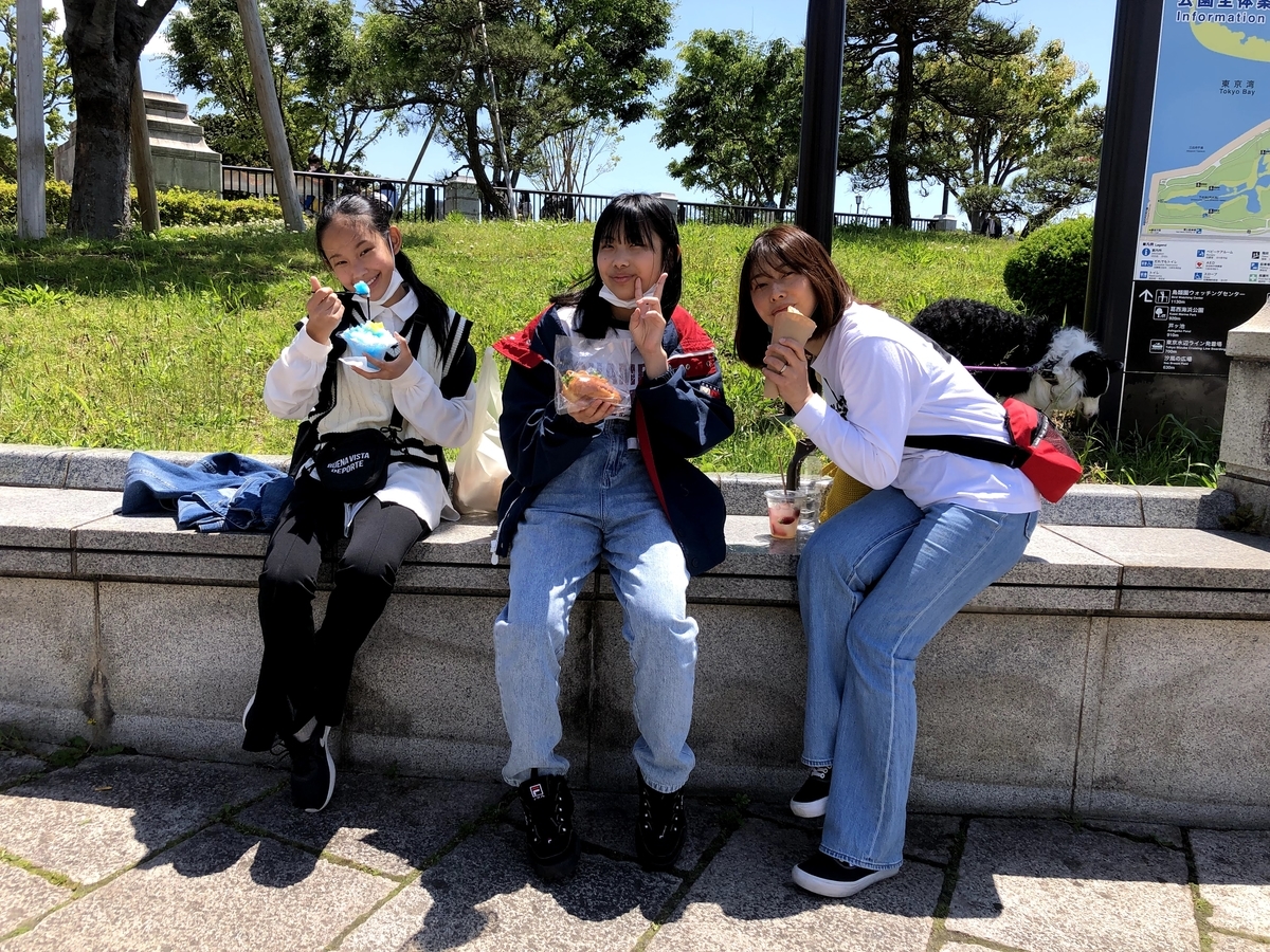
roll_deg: -1.5
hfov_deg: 63.4
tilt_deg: -8.5
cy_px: 476
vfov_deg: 49.7
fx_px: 1027
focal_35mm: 28
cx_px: 635
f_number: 1.8
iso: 20
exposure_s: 1/1056
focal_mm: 3.99
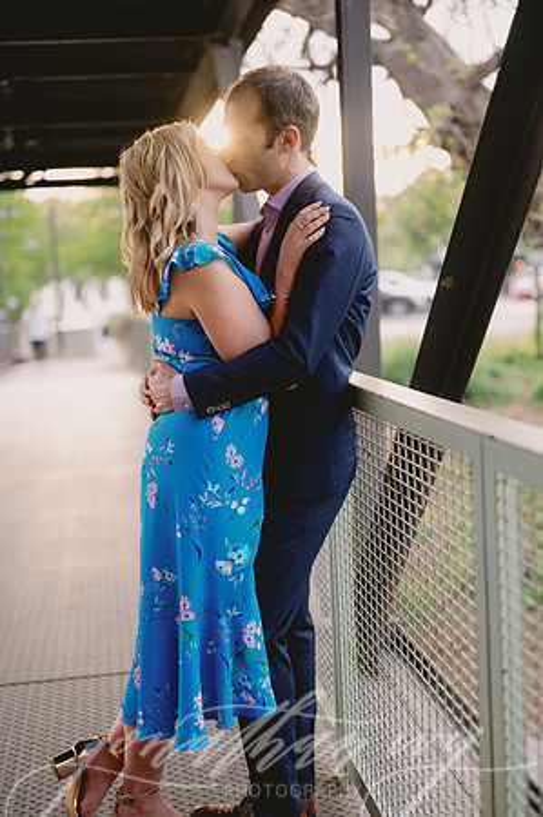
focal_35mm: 50
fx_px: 1134
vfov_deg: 39.6
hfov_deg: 26.9
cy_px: 408
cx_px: 272
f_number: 2
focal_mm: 50
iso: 400
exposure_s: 1/320
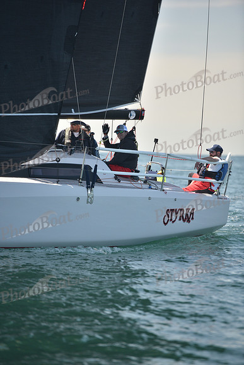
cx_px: 122
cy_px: 182
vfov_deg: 10.3
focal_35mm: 200
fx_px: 2032
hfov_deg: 6.9
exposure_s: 1/800
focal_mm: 200
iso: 250
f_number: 3.2
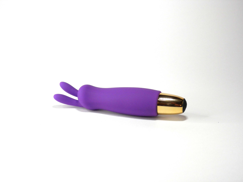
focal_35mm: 49
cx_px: 122
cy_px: 91
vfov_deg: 29.7
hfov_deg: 38.9
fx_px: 344
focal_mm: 8.9
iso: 100
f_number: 4
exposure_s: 1/80
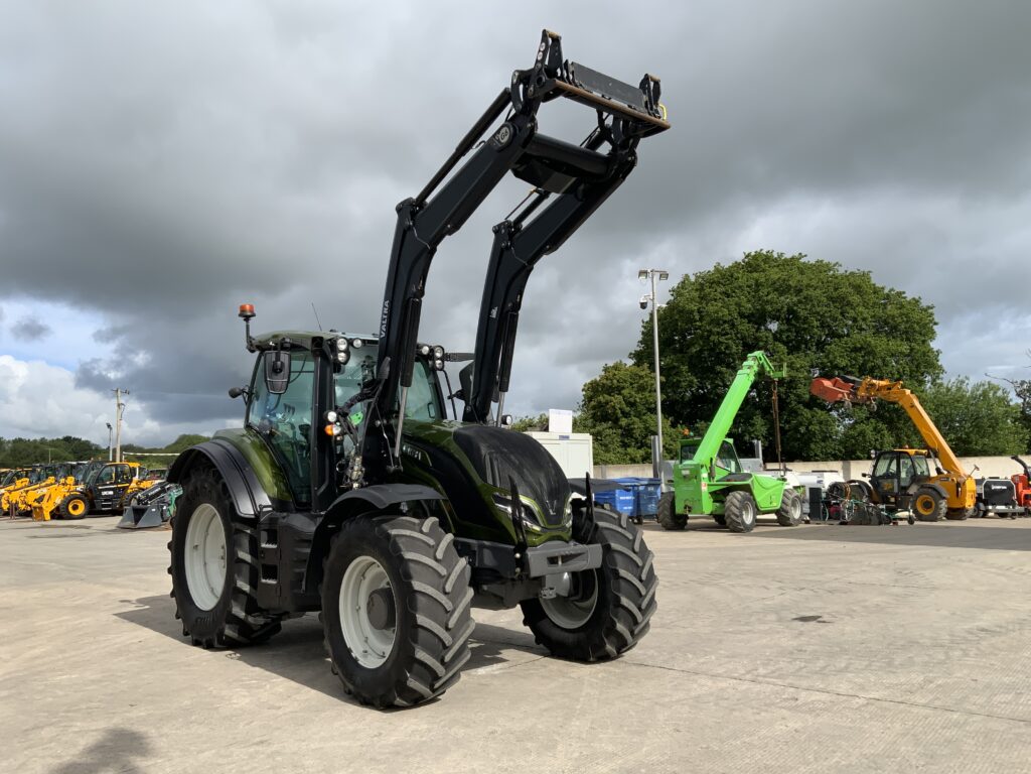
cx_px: 516
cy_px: 387
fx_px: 864
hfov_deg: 61.7
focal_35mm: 29
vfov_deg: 48.2
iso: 16
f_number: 1.8
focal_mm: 3
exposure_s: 1/1626
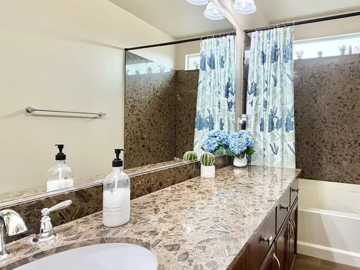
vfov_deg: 61.1
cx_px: 239
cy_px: 130
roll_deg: -1.3
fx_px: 229
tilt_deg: -0.9
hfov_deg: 74.2
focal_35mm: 22
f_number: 2.2
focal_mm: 2.22
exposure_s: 1/120
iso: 250
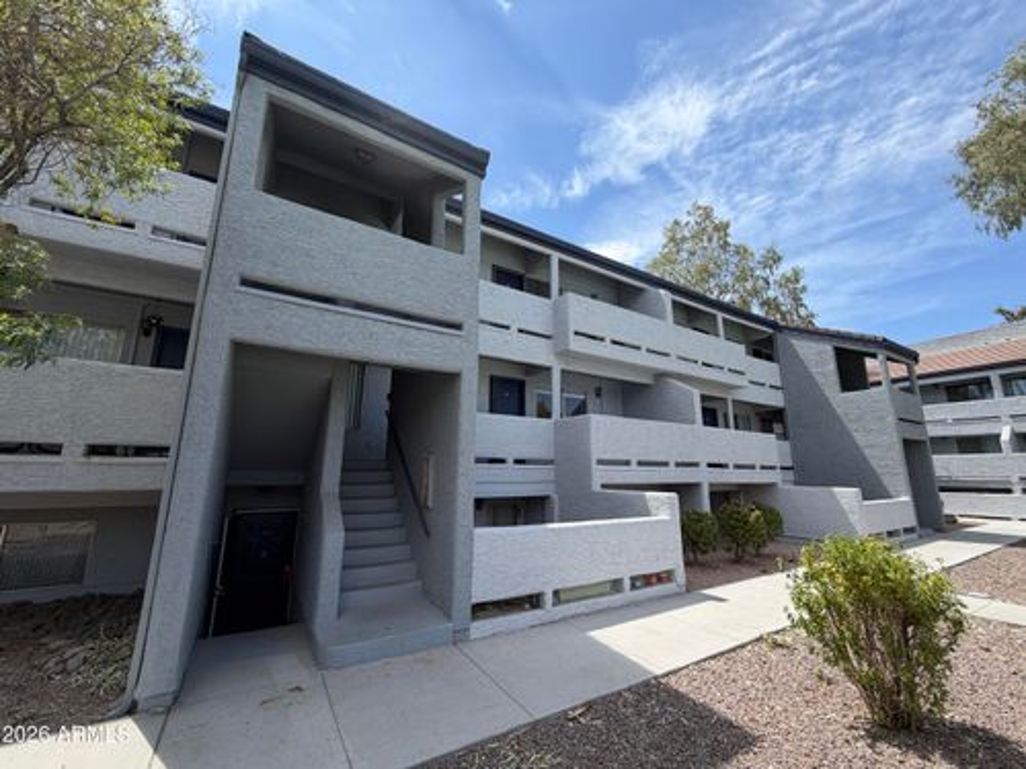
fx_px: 415
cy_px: 384
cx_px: 513
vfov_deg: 85.7
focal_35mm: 14
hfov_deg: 102.1
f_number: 2.2
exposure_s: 1/770
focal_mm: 2.22
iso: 32
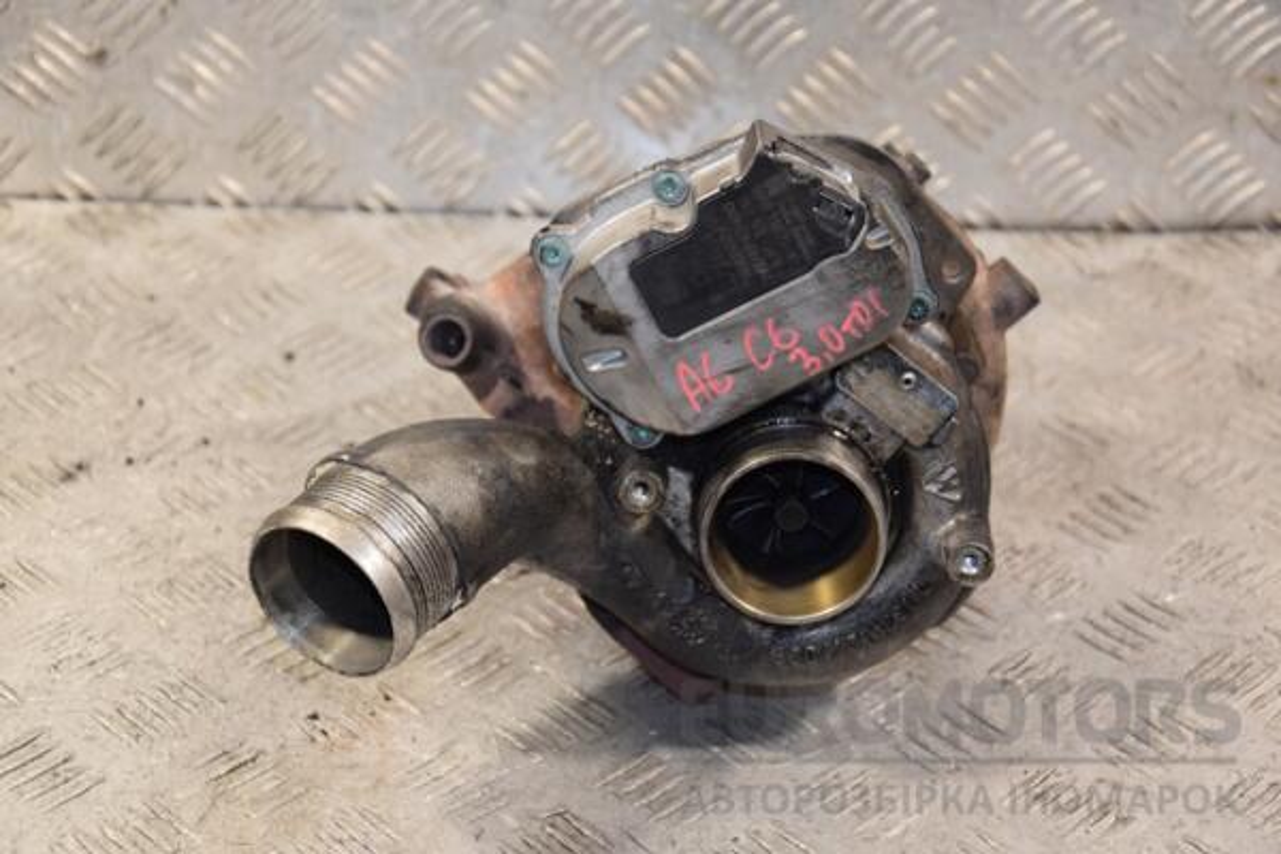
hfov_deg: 23.4
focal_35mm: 87
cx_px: 640
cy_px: 427
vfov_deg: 15.7
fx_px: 3096
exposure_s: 1/100
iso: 800
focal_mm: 58
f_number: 5
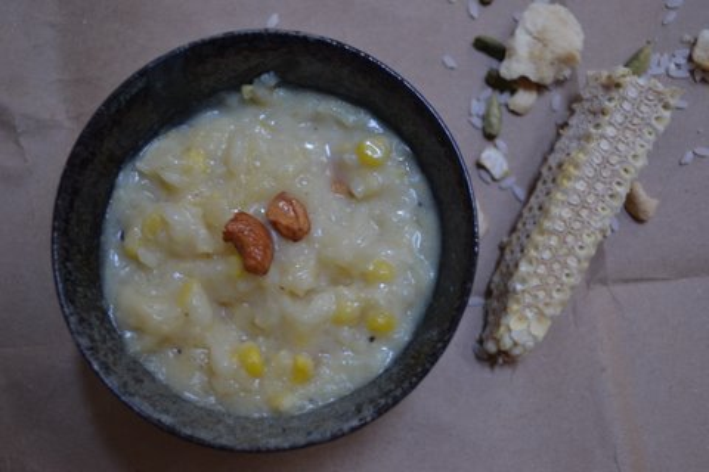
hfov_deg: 46.4
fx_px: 827
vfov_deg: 31.9
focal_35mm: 42
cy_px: 236
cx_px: 354
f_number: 4.5
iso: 800
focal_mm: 28
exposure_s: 1/6
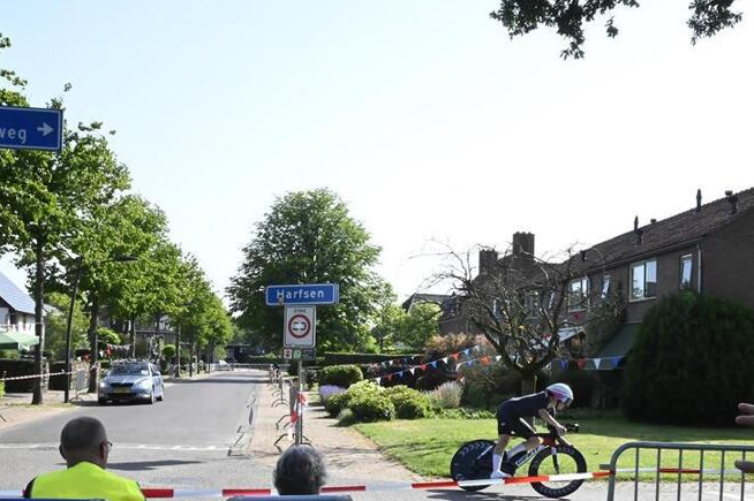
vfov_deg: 28.2
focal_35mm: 47
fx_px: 984
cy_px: 373
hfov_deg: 41.9
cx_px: 421
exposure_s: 1/1600
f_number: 20
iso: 8000
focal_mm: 31
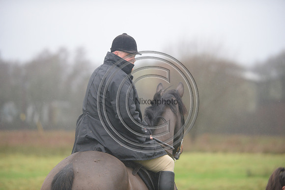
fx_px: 1582
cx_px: 142
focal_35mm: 200
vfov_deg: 6.9
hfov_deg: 10.3
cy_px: 95
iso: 1600
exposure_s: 1/800
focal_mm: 200
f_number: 2.8
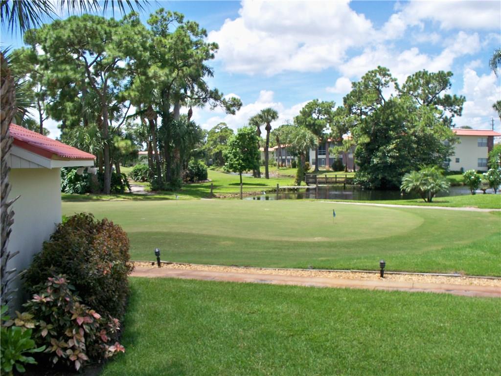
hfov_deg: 52.6
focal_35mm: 35
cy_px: 188
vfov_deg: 40.7
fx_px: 507
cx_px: 250
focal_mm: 7.54
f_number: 4.8
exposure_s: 1/400
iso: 100
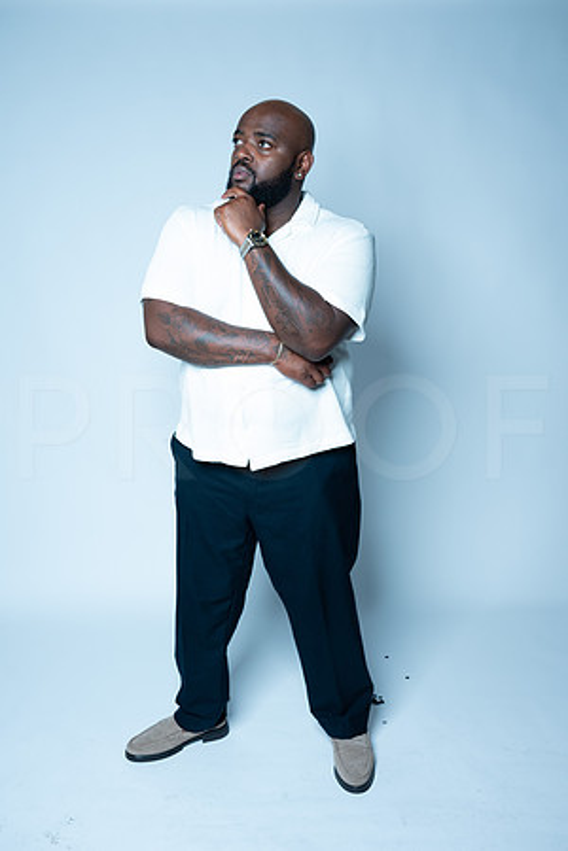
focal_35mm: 35
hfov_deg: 37.9
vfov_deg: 54.4
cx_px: 284
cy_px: 426
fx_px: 828
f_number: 4
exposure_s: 1/200
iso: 800
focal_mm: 35
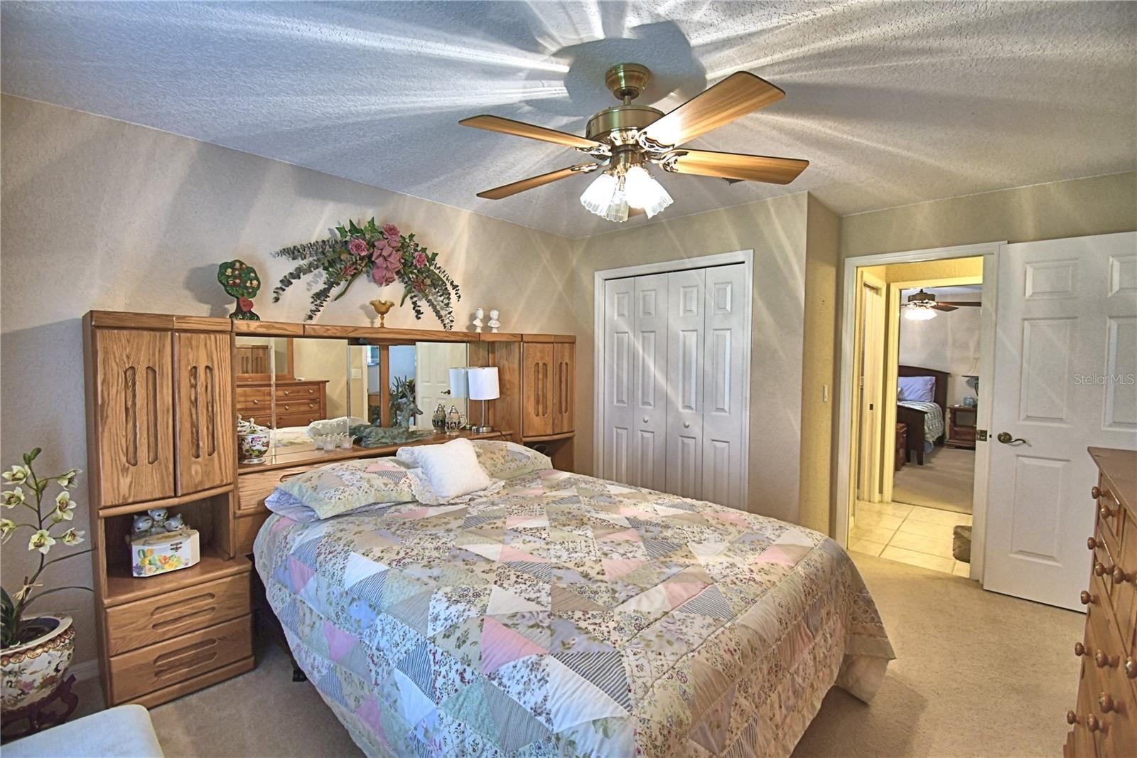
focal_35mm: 15
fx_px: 474
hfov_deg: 100.4
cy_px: 379
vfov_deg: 77.3
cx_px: 568
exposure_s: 1/40
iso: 400
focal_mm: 10
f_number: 4.5
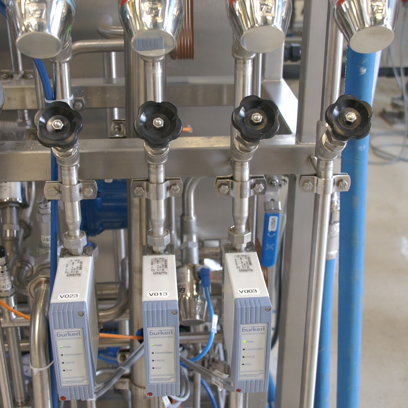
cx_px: 204
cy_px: 188
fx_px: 667
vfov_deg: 34.0
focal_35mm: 50
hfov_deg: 34.0
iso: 200
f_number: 5.6
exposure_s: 1/20
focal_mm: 26
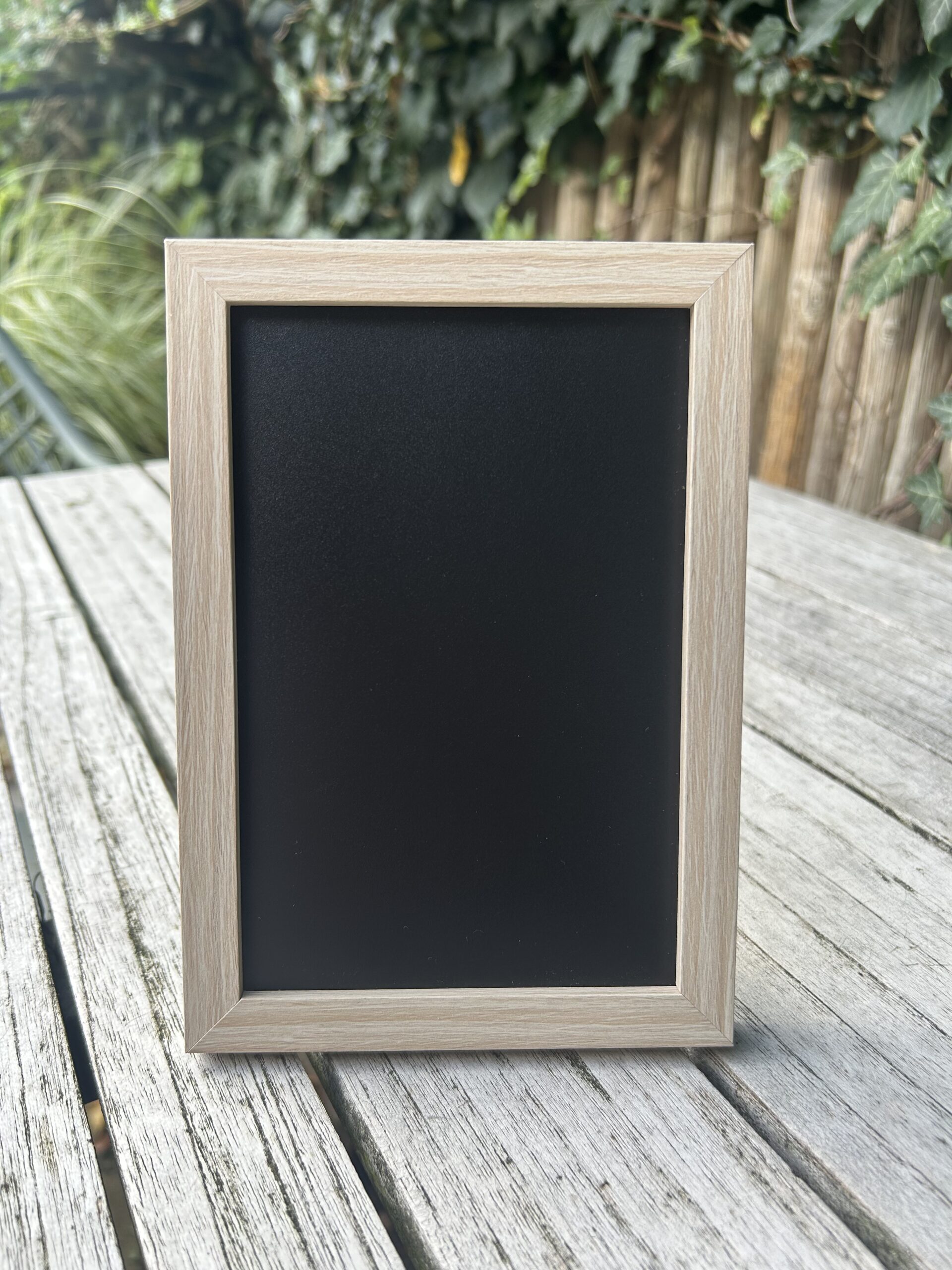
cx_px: 476
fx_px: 953
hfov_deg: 53.1
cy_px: 635
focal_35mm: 26
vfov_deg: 67.3
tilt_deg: -26.0
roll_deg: -1.8
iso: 40
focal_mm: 5.7
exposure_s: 1/164
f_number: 1.5
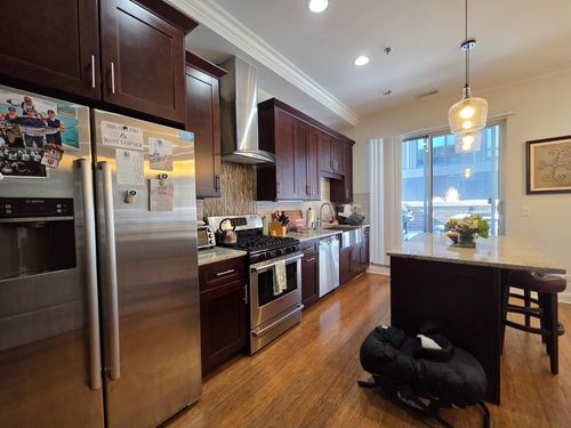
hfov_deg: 106.2
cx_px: 286
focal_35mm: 13
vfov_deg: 89.9
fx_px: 214
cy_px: 214
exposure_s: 1/60
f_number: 2.2
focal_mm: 2.2
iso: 250
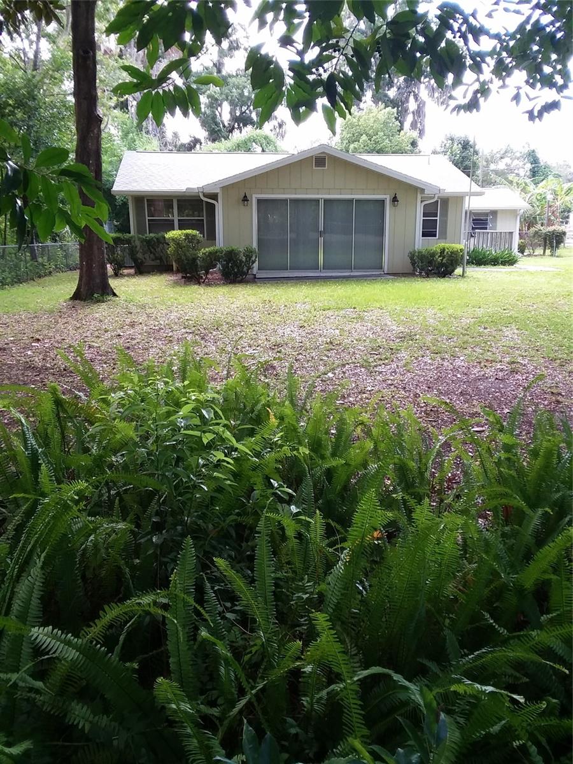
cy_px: 382
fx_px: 640
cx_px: 286
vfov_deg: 61.7
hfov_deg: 48.2
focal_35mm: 29
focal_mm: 2.47
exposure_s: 1/120
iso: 40
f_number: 1.9
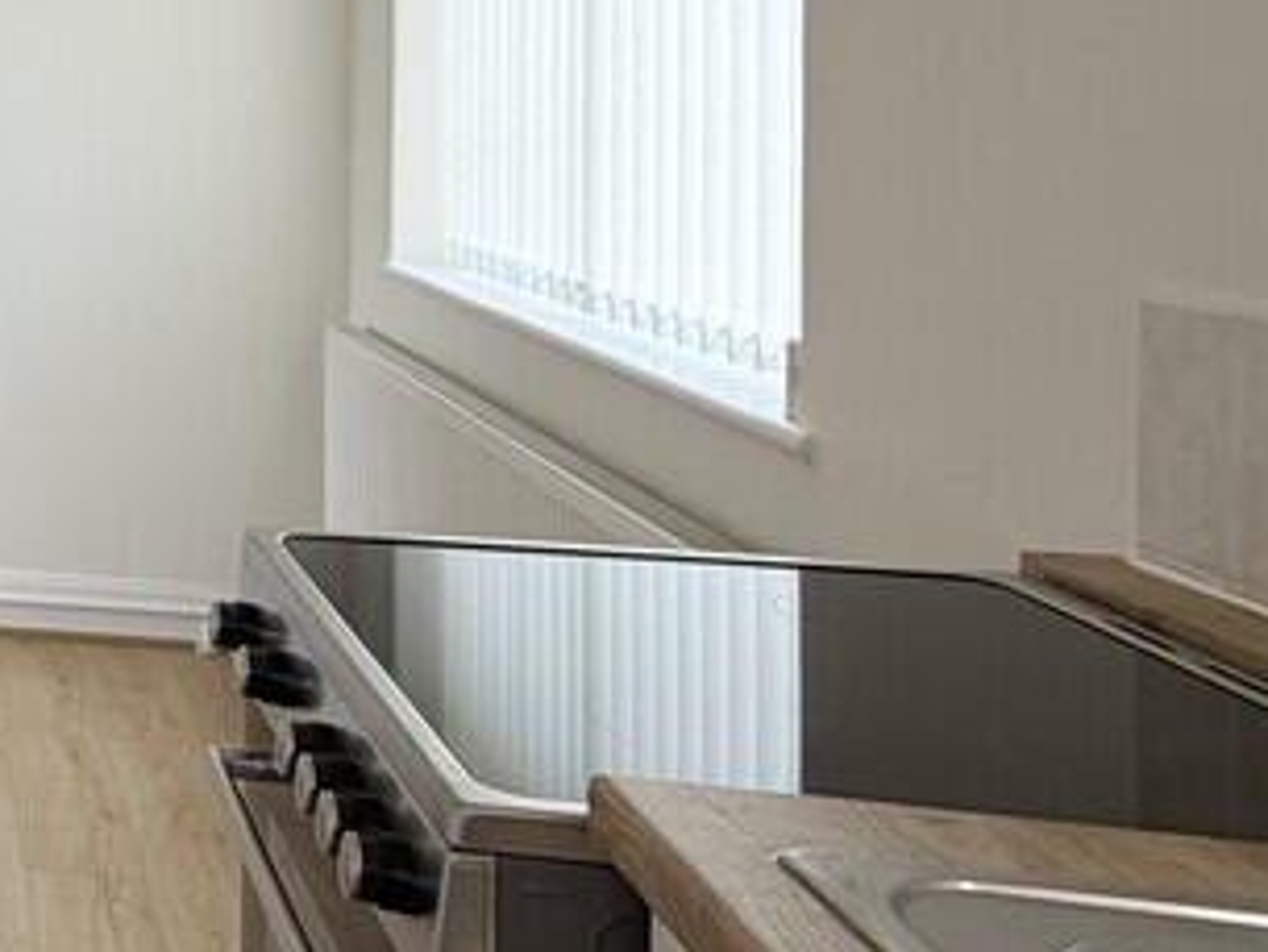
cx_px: -486
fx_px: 1722
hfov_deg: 29.8
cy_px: 67
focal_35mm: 47
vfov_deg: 29.4
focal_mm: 2.2
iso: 125
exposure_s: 1/121
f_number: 2.2
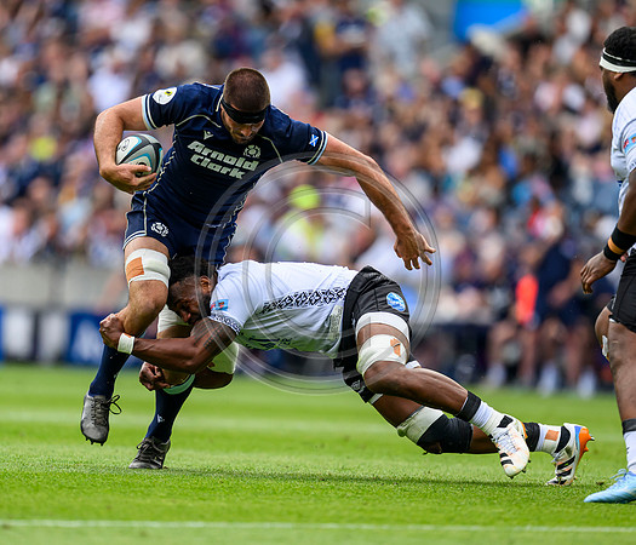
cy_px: 263
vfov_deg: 2.7
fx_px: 11672
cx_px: 277
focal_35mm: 603
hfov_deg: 3.1
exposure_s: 1/3200
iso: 500
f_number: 2.8
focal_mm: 400
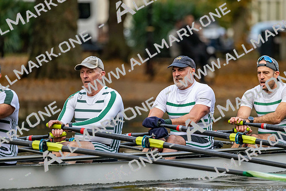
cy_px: 96
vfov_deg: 3.4
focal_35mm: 400
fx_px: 3178
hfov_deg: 5.2
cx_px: 143
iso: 3200
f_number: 4.5
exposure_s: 1/2500
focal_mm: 400
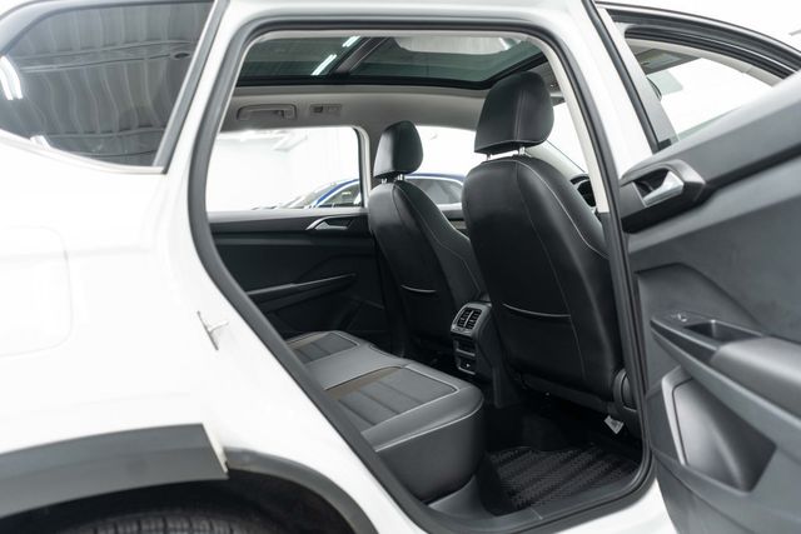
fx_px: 623
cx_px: 400
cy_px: 267
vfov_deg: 46.4
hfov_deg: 65.5
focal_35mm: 28
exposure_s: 1/40
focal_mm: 28
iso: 800
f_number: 3.2
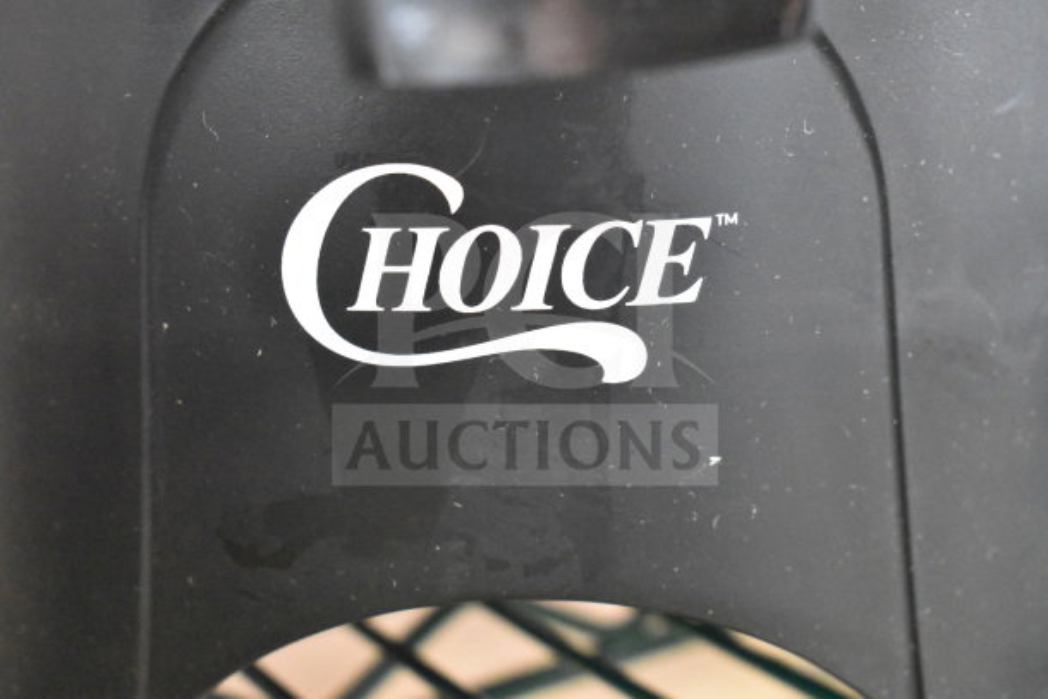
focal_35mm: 60
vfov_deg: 22.6
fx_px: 1747
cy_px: 350
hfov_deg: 33.4
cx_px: 524
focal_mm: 40
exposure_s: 1/60
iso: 12800
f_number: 5
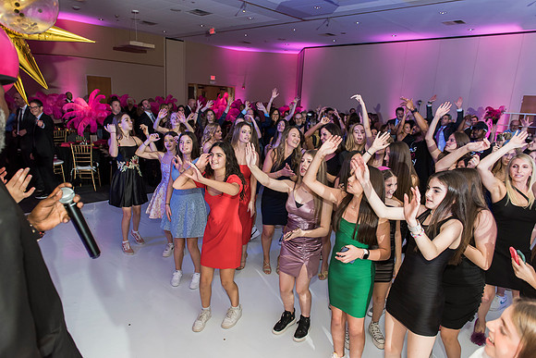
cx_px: 268
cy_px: 179
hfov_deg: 73.7
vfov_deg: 53.2
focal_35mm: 24
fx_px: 357
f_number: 4
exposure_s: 1/100
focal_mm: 24
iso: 1250
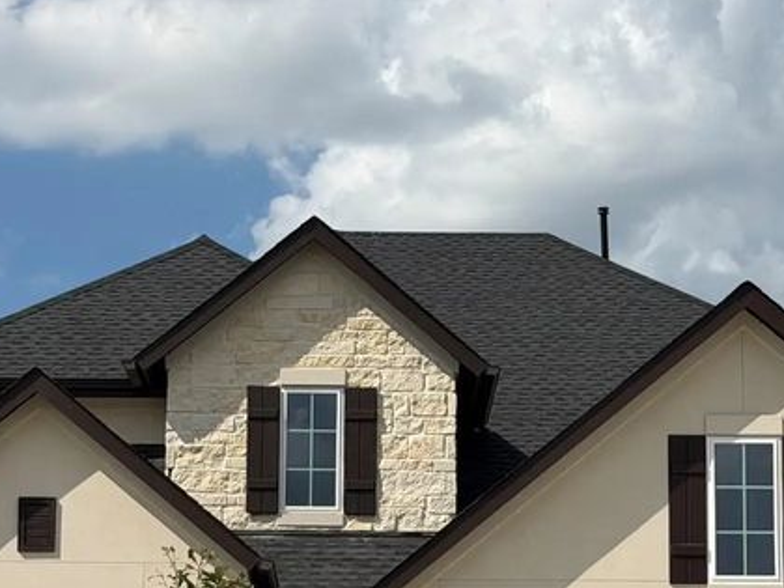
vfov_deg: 12.6
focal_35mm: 117
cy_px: 530
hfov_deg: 16.8
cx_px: 418
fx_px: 2650
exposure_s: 1/8772
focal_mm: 6.76
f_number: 1.78
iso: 64
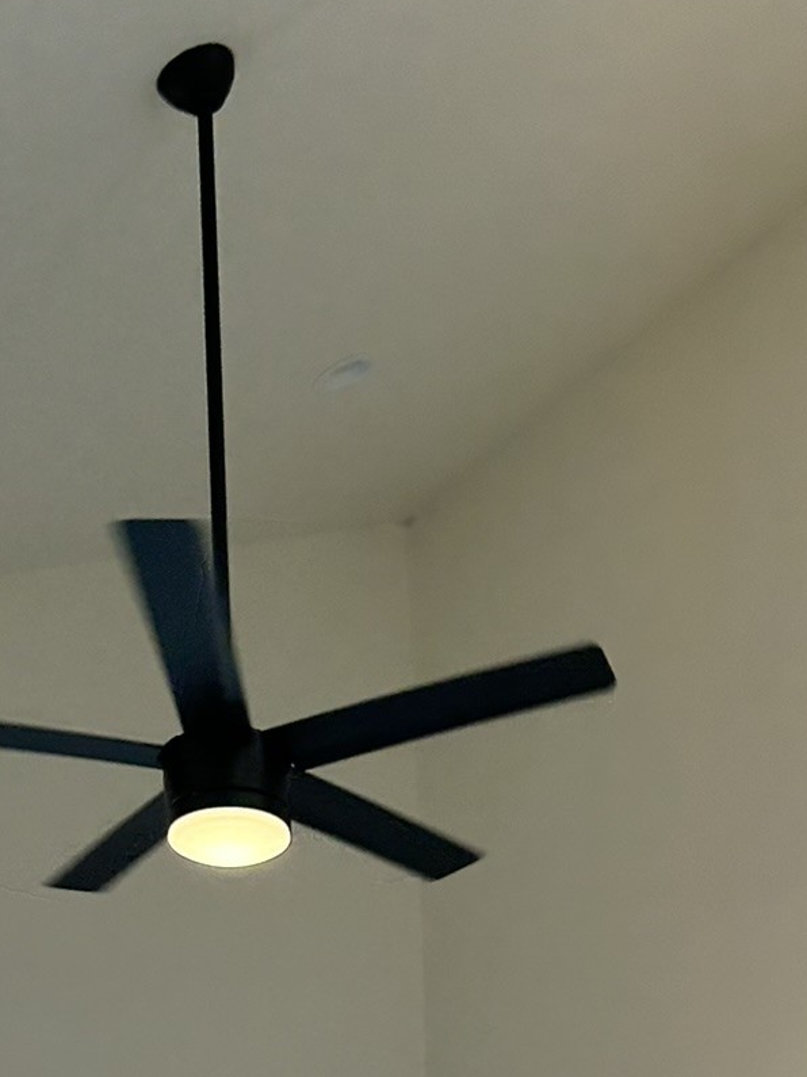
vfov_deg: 26.3
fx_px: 2083
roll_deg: +0.7
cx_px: 357
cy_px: 1238
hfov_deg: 21.9
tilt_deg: +16.9
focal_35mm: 67
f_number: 1.5
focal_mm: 5.7
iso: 80
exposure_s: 1/120
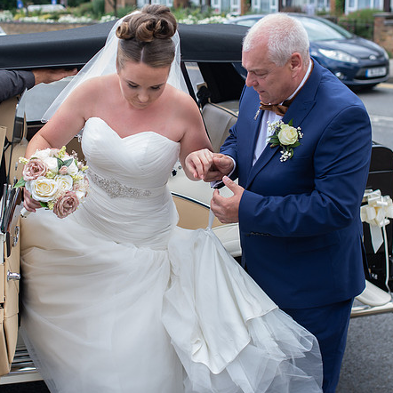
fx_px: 758
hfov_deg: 29.0
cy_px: 137
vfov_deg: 28.9
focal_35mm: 59
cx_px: 153
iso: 100
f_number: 2.8
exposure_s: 1/400
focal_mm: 35
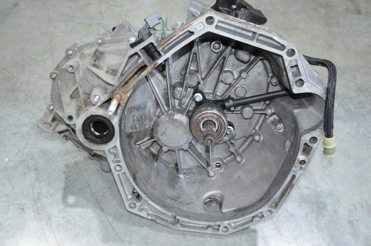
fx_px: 432
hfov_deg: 46.5
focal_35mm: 42
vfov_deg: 31.7
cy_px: 123
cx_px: 186
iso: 1400
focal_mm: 28
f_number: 4.5
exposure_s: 1/60
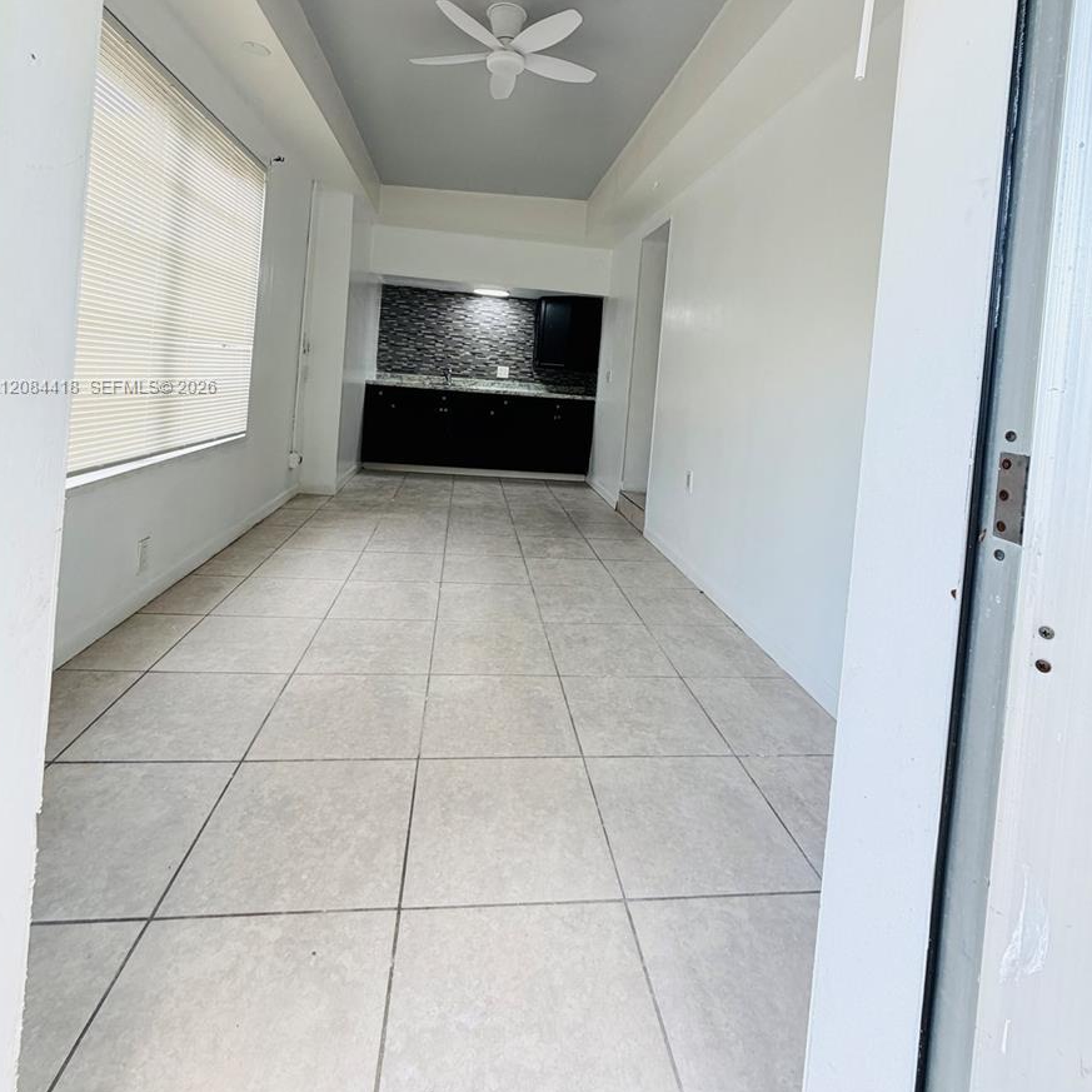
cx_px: 547
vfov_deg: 81.8
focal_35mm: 17
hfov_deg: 84.0
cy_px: 388
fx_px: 607
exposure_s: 1/121
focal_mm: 2.22
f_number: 2.2
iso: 160
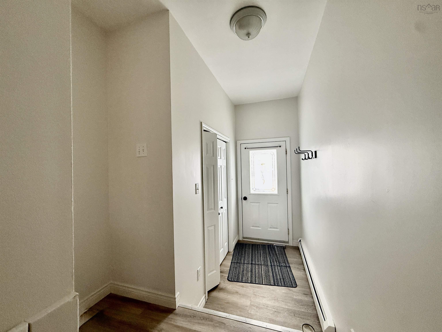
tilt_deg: +1.4
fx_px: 179
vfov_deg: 85.7
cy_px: 166
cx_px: 221
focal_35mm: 14
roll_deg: +1.3
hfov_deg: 102.1
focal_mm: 2.22
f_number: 2.2
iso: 200
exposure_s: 1/120
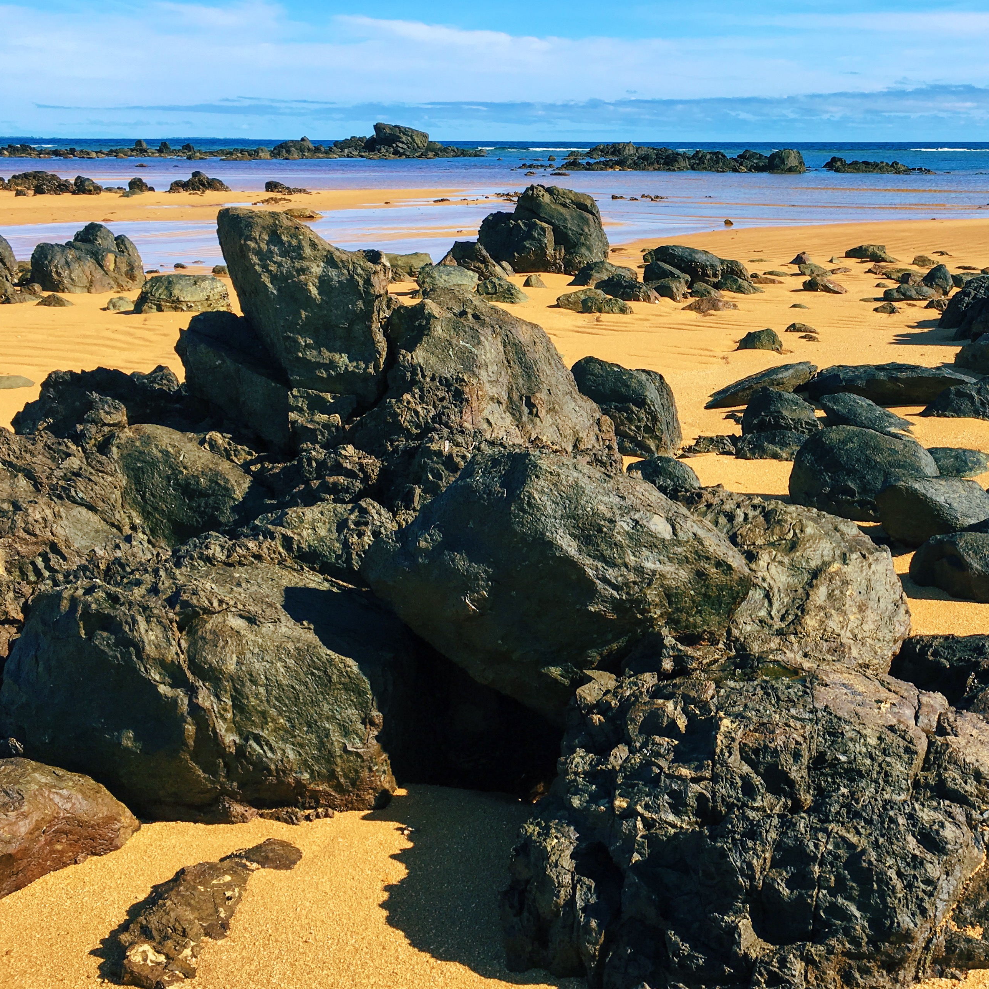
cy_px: 484
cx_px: 763
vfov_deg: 41.9
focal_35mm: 40
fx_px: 1293
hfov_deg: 40.5
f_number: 2.2
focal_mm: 4.15
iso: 25
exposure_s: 1/1150
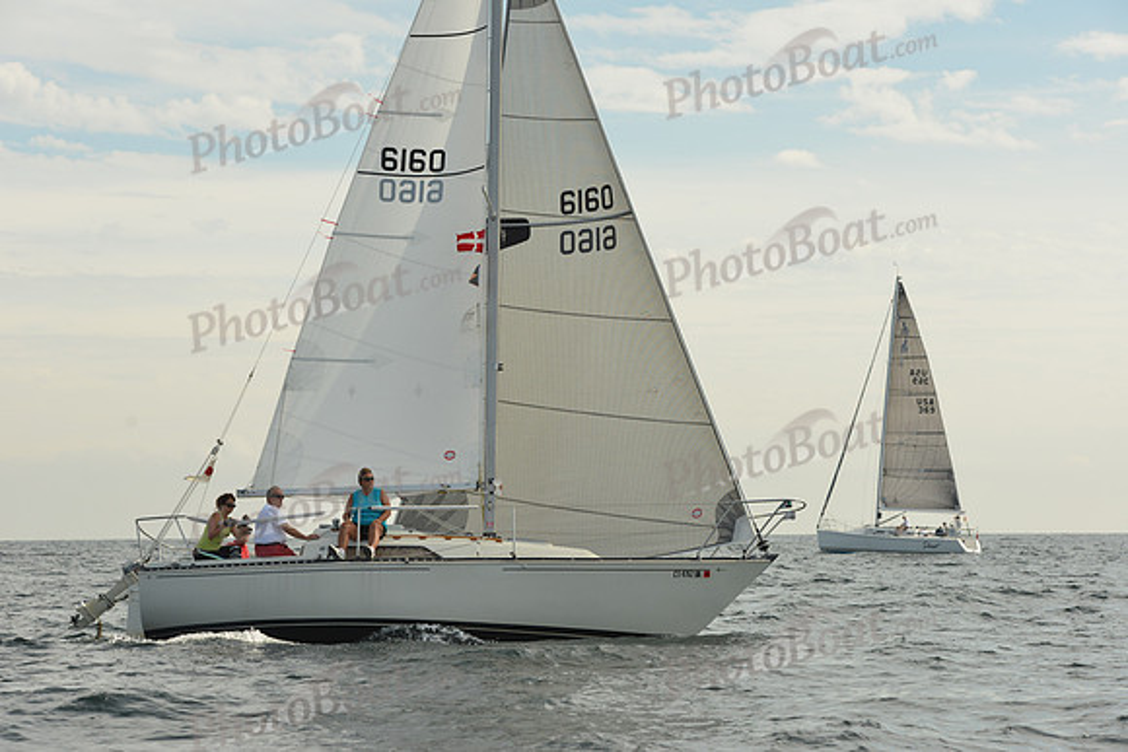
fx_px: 2977
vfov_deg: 14.4
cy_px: 376
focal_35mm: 95
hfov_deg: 21.5
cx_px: 564
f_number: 8
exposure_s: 1/1250
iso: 320
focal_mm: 95
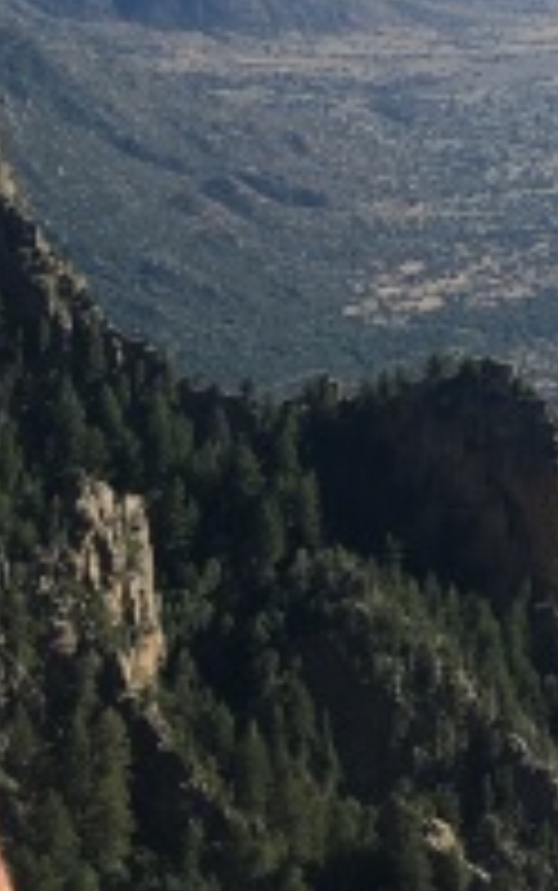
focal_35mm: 124
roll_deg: +3.1
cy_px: 256
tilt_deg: -14.5
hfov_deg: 10.3
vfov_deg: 16.8
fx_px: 3013
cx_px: -252
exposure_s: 1/845
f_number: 2.2
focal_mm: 4.15
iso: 25
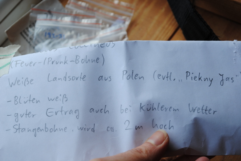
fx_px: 553
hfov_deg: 24.6
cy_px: 80
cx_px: 120
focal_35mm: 82
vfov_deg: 16.6
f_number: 8
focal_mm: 55
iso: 125
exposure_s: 1/60
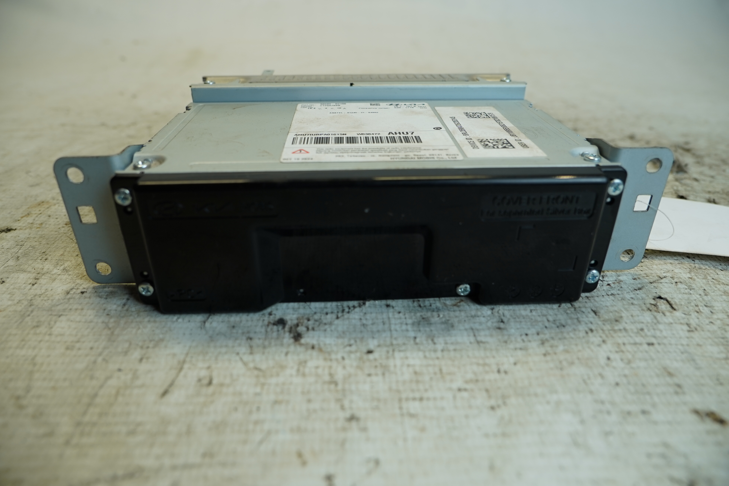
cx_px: 364
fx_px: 486
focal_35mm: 24
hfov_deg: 73.7
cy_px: 243
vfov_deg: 53.1
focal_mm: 16
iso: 200
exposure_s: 1/160
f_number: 4
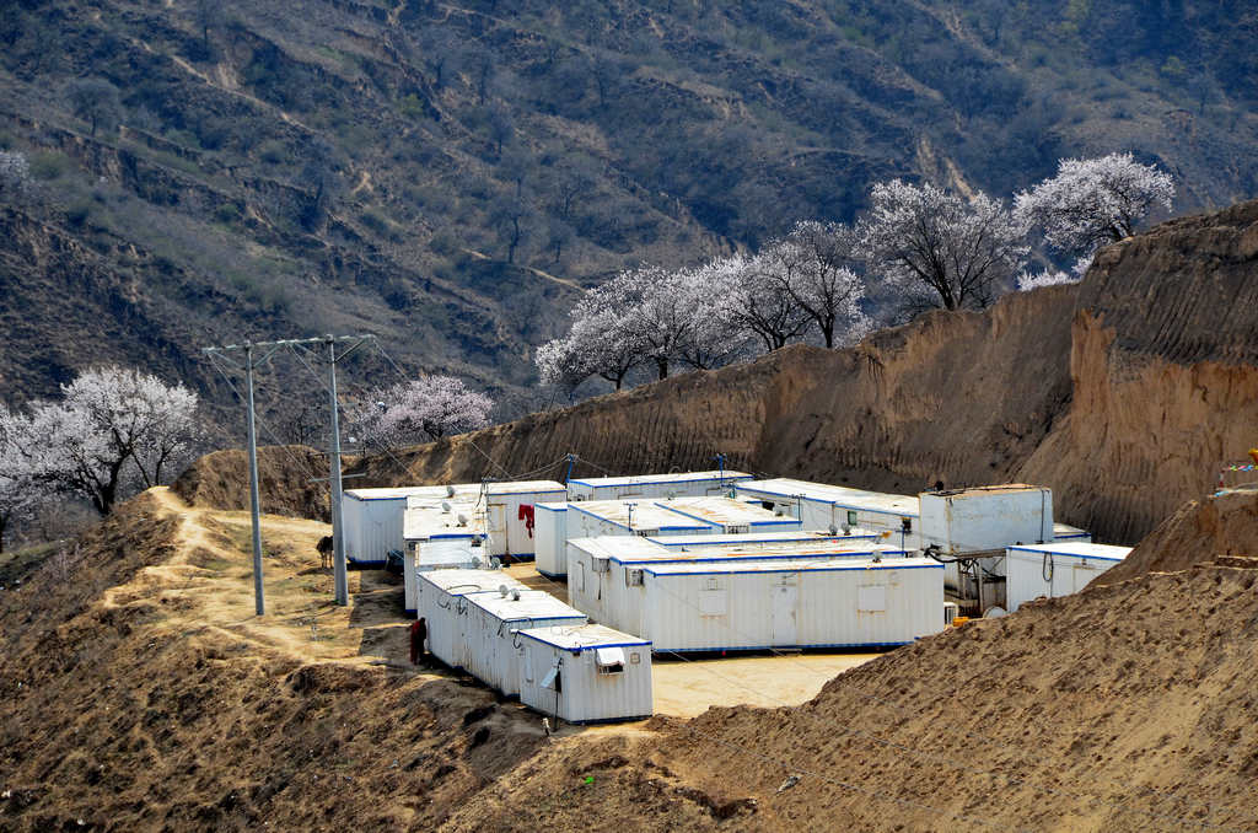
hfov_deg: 6.9
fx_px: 10461
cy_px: 416
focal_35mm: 300
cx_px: 629
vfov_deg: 4.6
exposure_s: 1/640
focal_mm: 200
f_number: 13
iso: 640
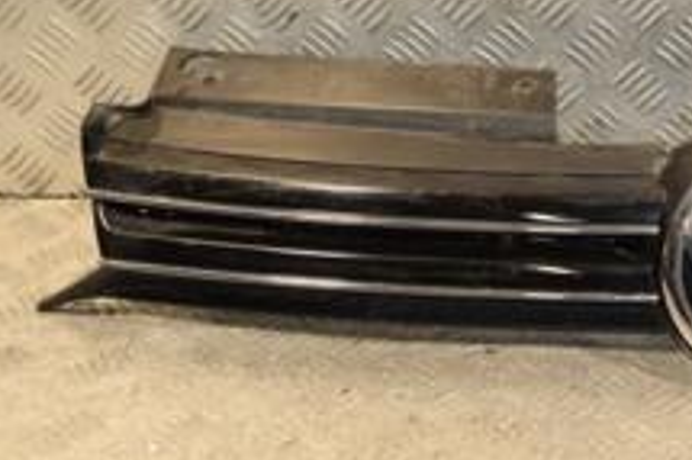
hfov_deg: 21.2
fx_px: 1767
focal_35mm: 92
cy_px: 3
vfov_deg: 14.6
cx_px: 731
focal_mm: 22
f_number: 5
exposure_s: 1/200
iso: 800
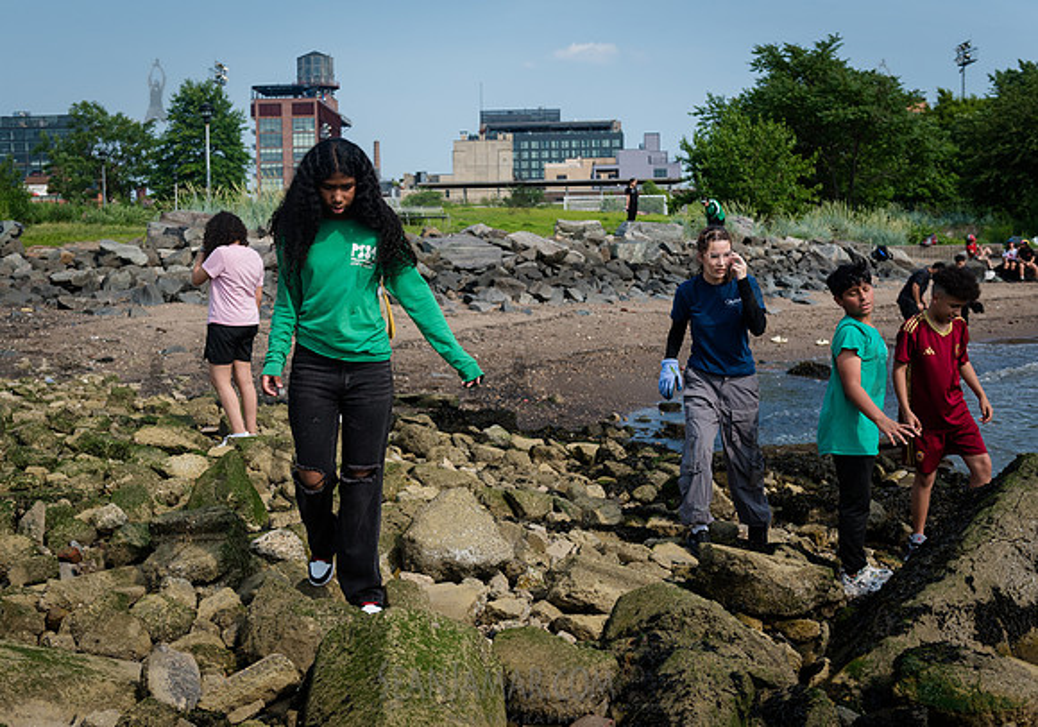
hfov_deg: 42.9
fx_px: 1319
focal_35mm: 45
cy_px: 331
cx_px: 445
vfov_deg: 30.8
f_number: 4
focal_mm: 40
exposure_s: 1/2500
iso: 320
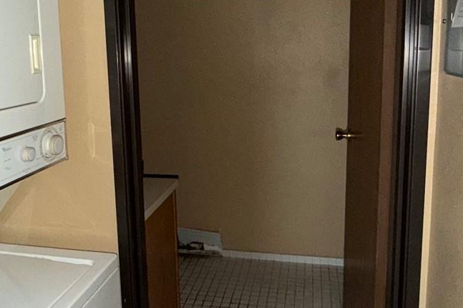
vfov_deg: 36.7
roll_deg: +1.8
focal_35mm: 36
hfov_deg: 53.1
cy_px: 119
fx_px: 463
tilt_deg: -8.8
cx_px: 210
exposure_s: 1/30
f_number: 2.2
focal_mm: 2.22
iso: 200
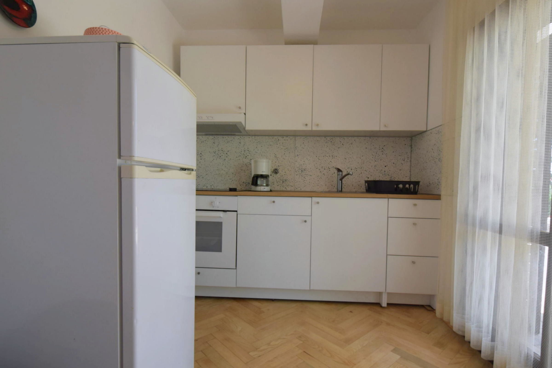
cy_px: 184
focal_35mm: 15
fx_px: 230
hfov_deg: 100.4
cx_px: 276
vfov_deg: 77.3
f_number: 5.6
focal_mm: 10
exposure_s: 1/125
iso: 400
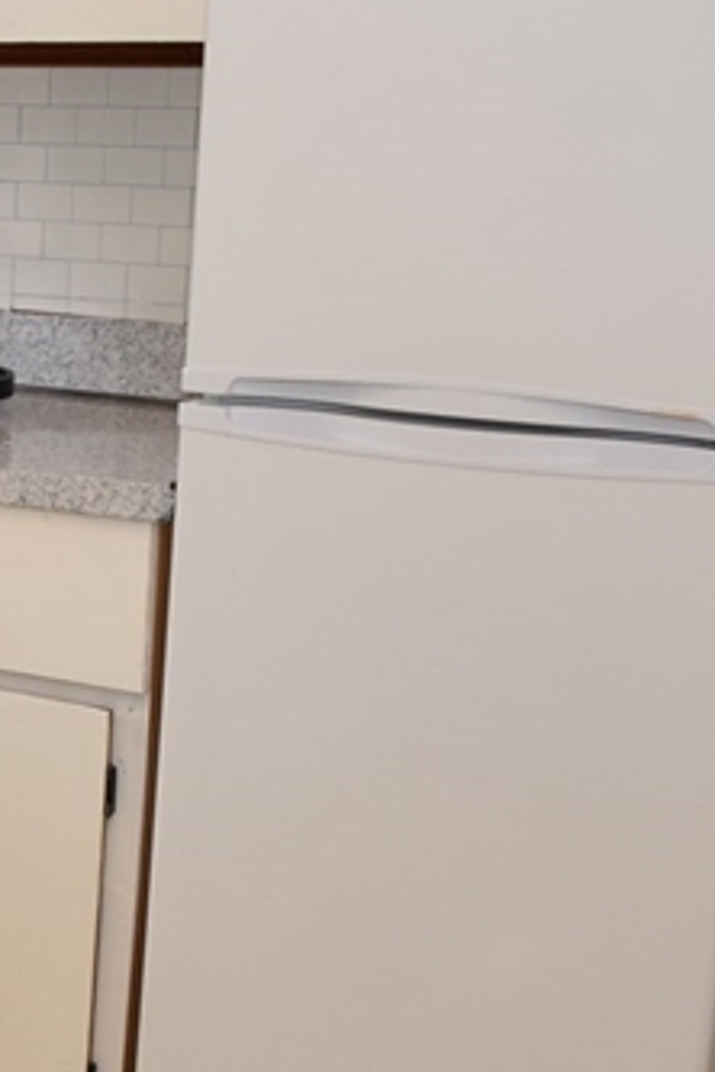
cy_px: 794
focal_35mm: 83
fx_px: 2473
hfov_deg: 14.2
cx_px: -644
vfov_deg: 24.2
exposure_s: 1/125
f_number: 5.6
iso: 450
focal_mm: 18
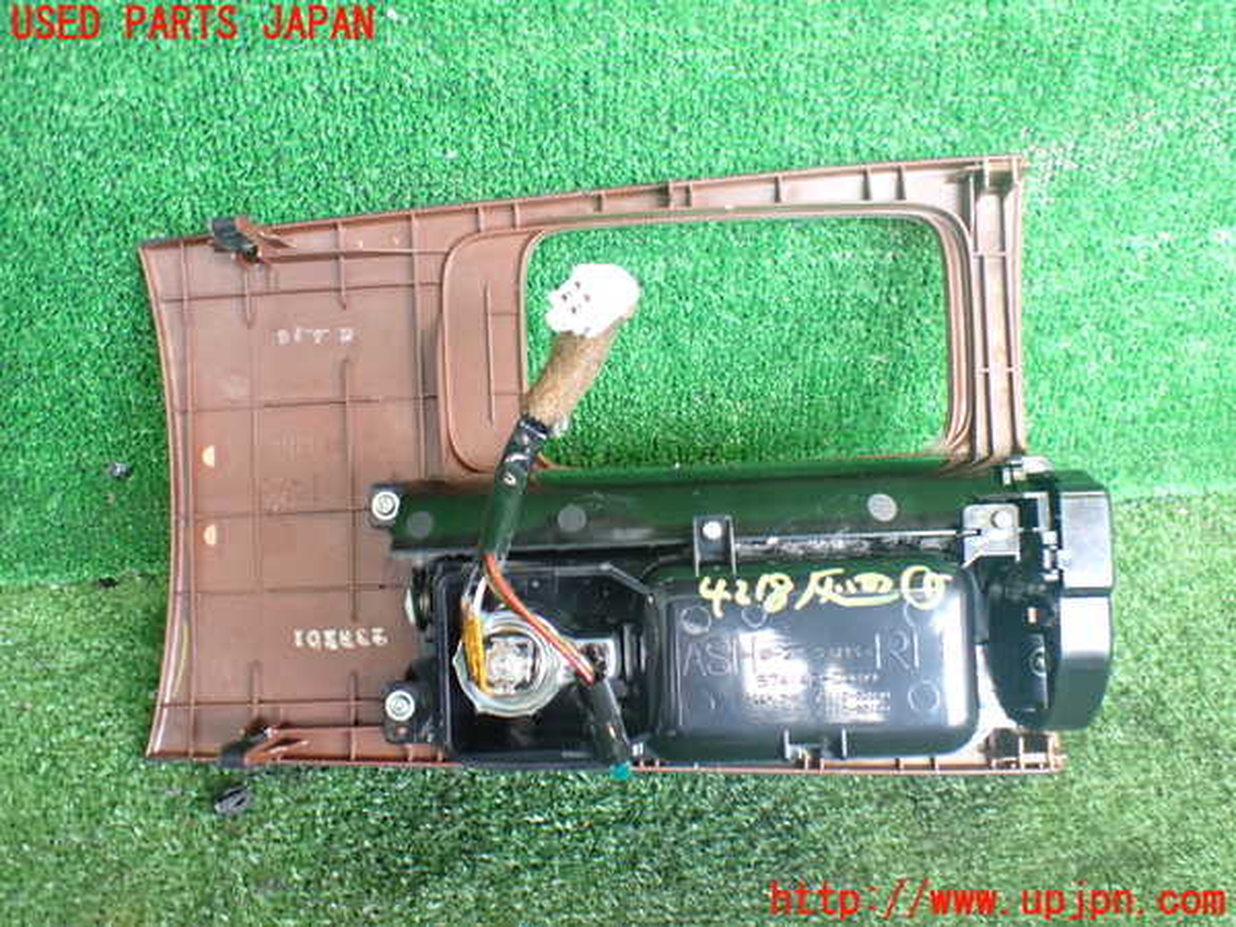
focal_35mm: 30
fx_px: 1071
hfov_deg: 60.0
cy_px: 464
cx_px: 618
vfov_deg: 46.8
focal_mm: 5.4
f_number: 2.3
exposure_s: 1/60
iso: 800
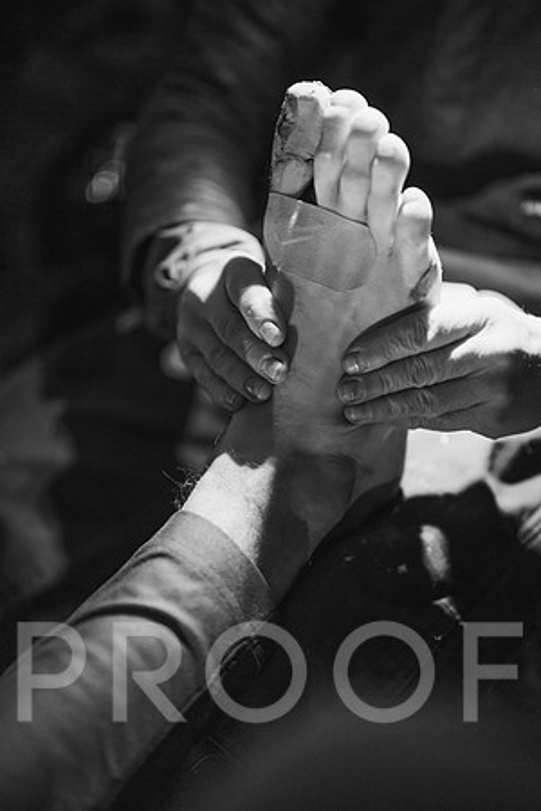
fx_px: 1127
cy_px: 406
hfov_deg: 27.0
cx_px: 270
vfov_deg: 39.6
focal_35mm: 50
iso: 1250
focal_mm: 50
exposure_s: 1/60
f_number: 1.4
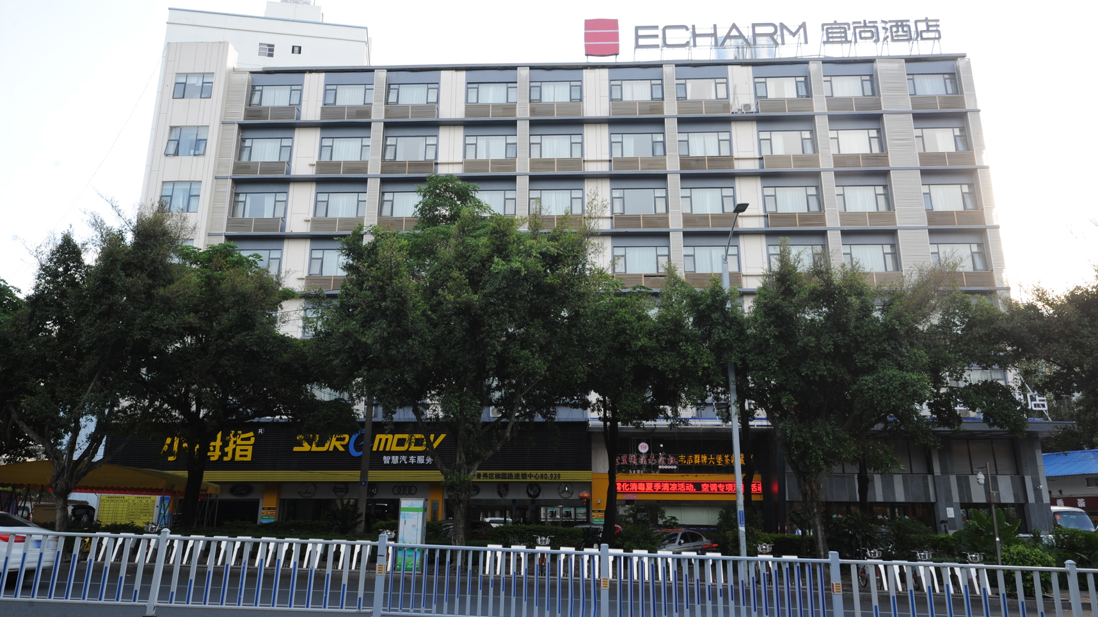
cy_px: 259
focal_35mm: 28
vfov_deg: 41.4
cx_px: 542
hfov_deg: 67.9
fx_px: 815
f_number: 10
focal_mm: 26
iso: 200
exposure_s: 1/50
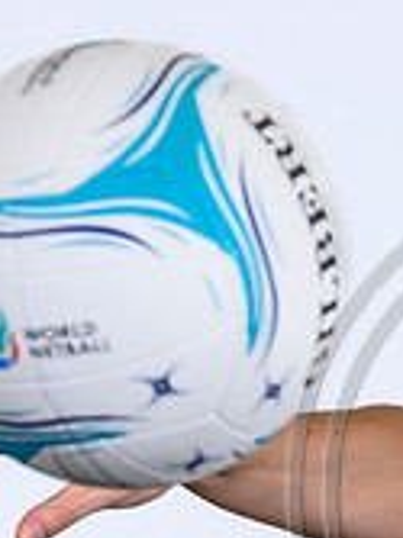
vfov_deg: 3.9
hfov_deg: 2.9
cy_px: 424
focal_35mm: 509
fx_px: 7911
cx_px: 840
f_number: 5.6
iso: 320
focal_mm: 120
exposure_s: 1/160
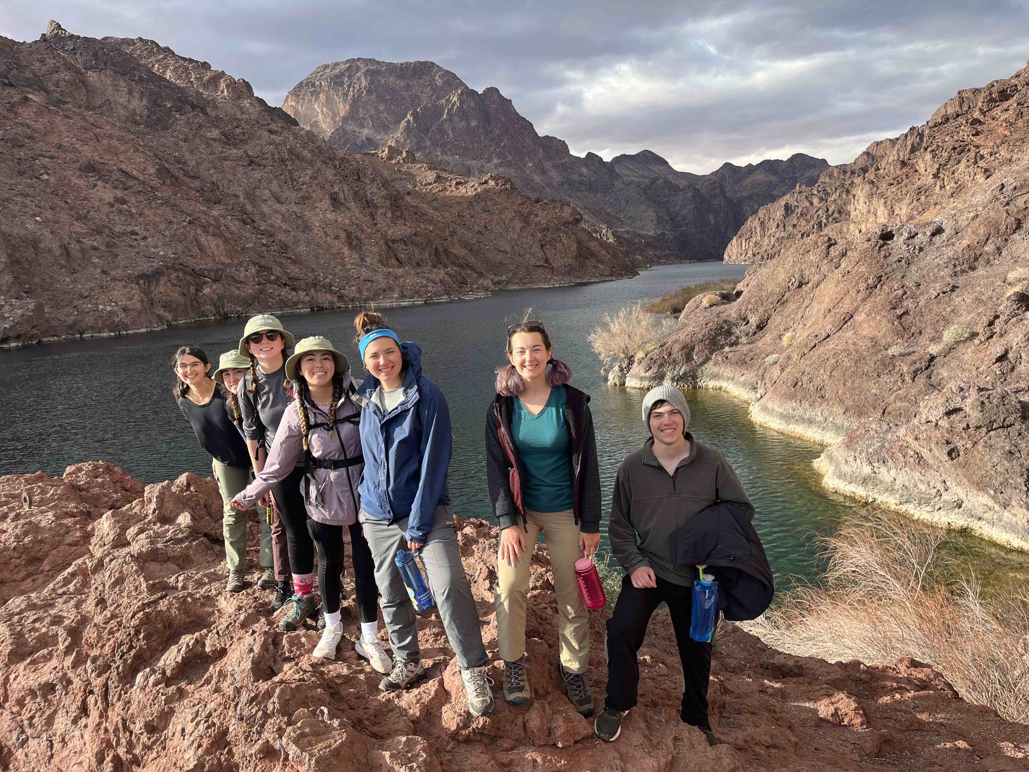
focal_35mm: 26
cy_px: 386
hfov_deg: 67.3
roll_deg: +3.6
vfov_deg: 53.1
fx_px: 773
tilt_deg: -8.7
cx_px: 514
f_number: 1.6
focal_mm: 5.1
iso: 50
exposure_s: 1/777
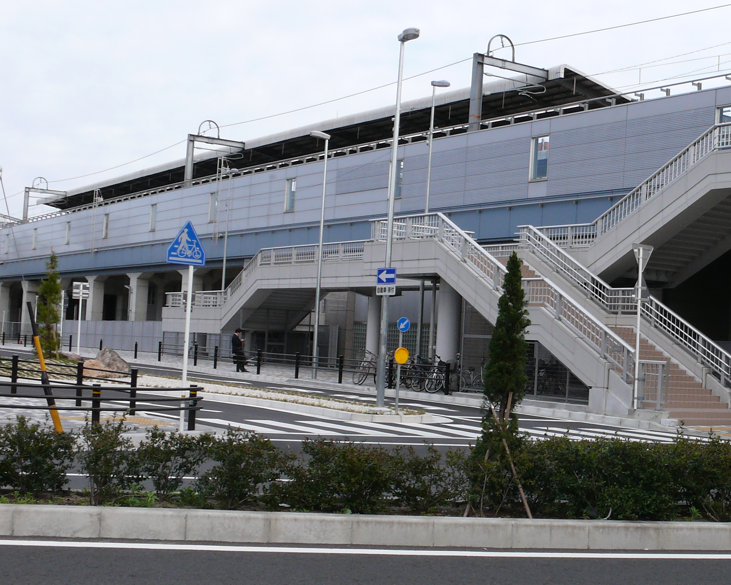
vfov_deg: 19.9
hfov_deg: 24.2
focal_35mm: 77
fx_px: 1666
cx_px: 615
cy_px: 341
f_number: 5.6
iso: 100
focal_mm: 8.9
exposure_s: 1/200
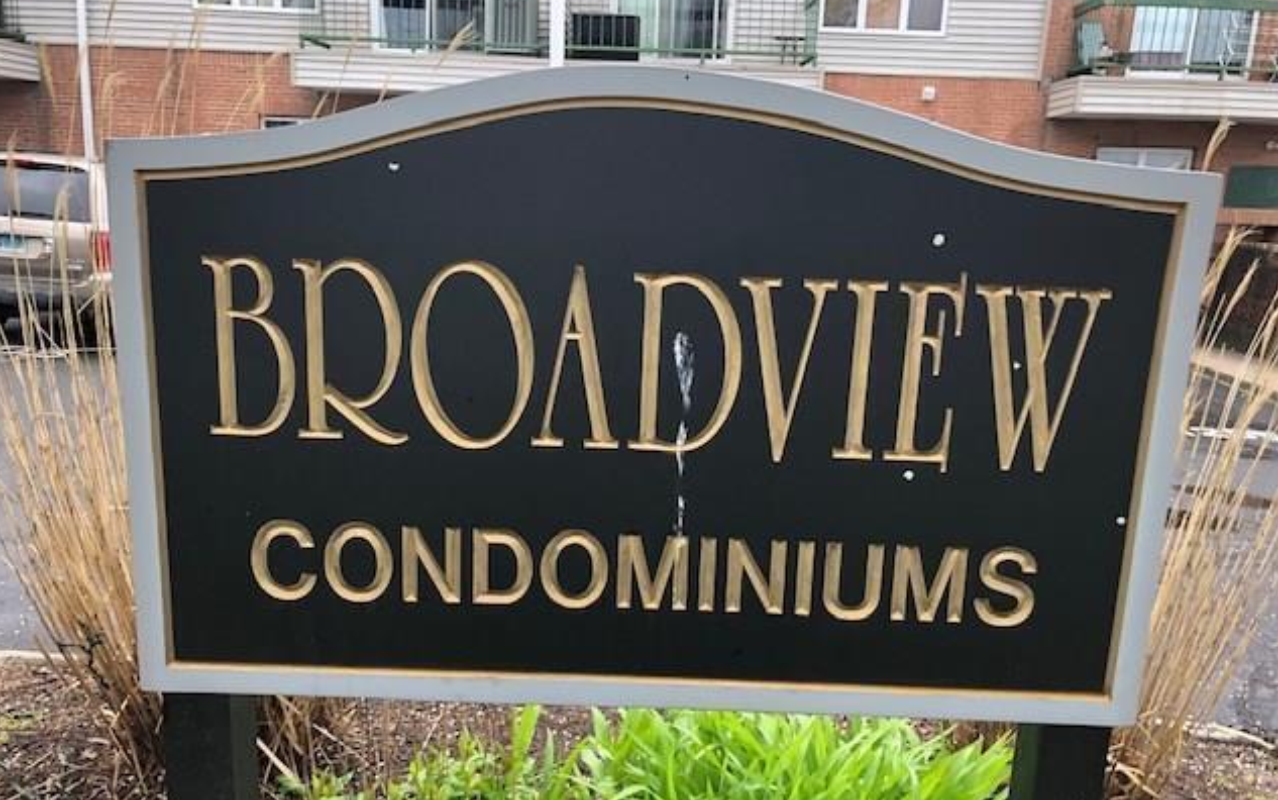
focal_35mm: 30
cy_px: 453
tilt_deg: -14.0
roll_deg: -2.6
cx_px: 634
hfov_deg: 62.9
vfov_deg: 41.8
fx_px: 1045
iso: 25
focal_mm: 3.99
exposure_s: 1/120
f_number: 1.8
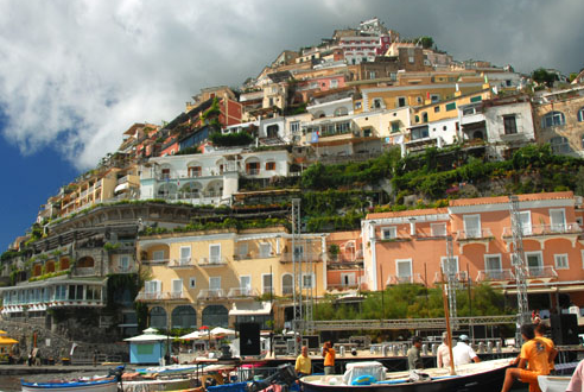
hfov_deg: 55.7
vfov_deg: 39.0
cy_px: 204
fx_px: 553
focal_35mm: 34
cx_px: 292
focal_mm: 18
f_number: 8
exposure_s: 1/200
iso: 160
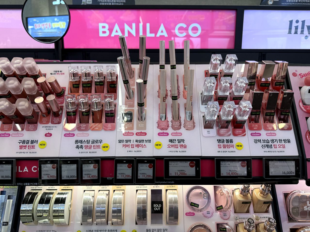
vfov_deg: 56.8
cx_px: 155
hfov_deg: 71.6
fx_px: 215
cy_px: 116
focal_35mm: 24
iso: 80
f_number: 1.78
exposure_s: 1/185
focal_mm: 6.76
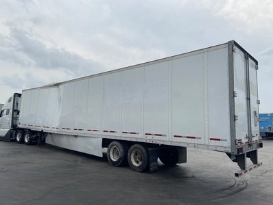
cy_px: 102
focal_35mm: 26
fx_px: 205
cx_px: 136
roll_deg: -1.4
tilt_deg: +7.5
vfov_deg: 53.1
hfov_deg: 67.3
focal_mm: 4.25
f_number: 1.8
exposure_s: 1/3040
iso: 32
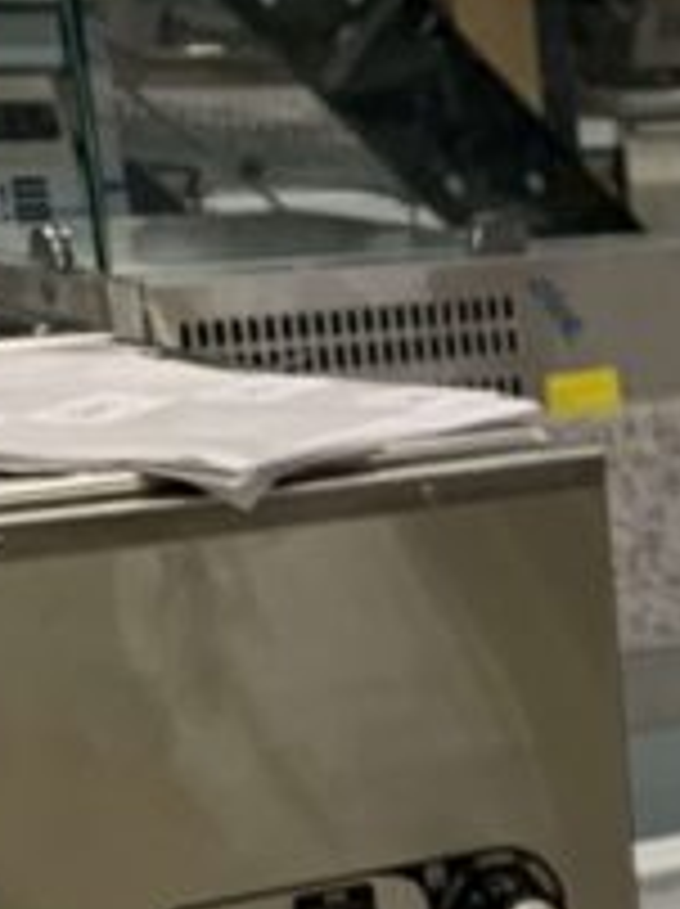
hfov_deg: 10.1
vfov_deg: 13.7
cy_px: 1534
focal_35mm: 132
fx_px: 3465
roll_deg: -0.7
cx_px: 1518
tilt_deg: -24.1
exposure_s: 1/50
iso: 100
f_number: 1.8
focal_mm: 4.25
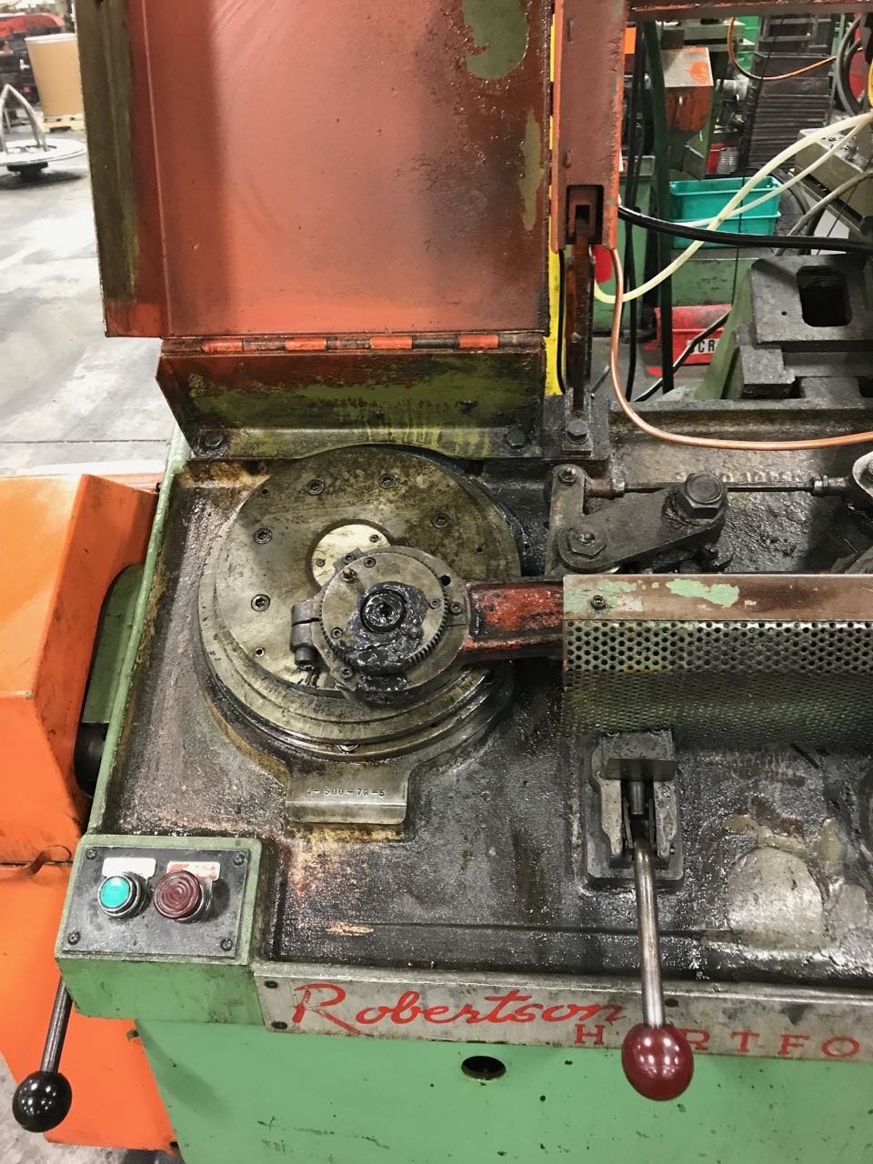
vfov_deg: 63.4
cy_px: 582
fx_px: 942
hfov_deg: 49.7
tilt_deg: -32.2
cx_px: 436
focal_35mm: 28
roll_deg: +1.9
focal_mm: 3.99
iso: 100
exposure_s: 1/11
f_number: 1.8
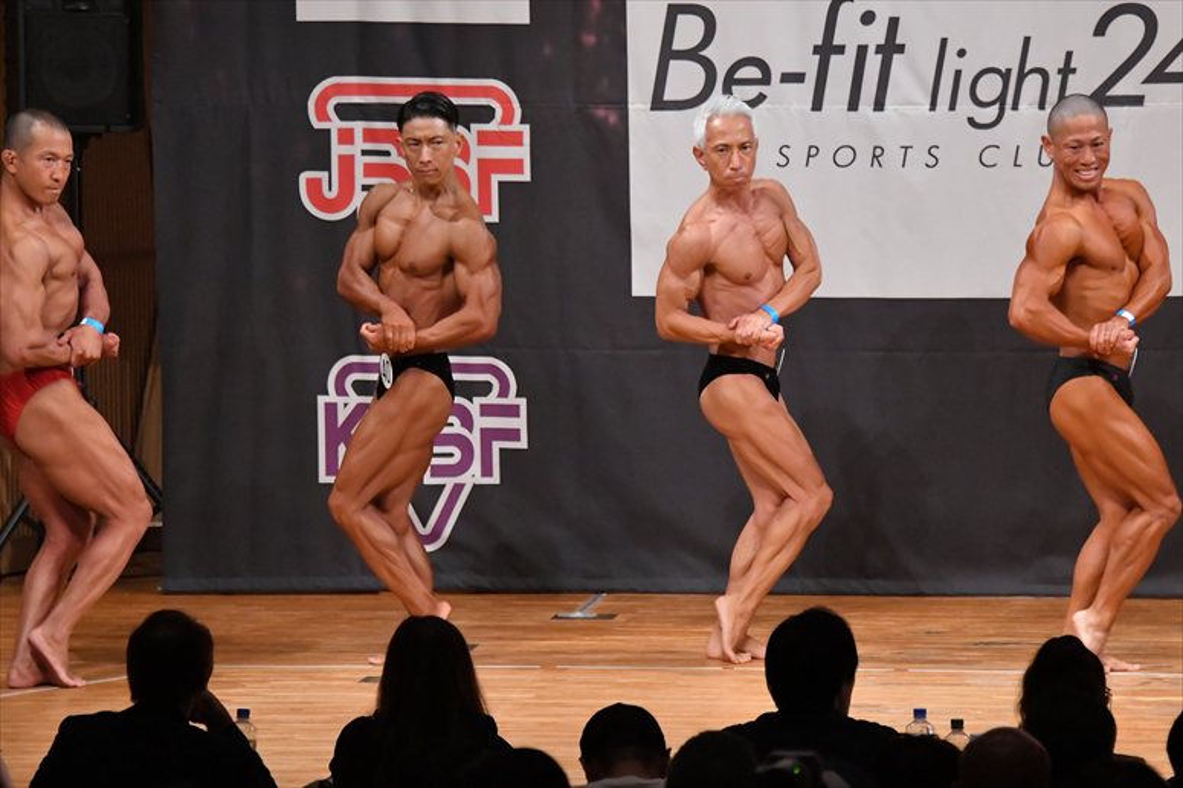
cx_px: 592
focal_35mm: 255
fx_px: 8376
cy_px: 394
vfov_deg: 5.4
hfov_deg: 8.1
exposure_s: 1/400
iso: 8000
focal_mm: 170
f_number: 5.6
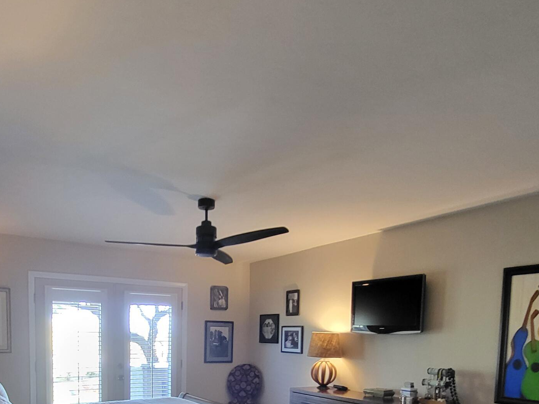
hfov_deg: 62.9
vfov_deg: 45.1
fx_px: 436
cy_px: 364
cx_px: 217
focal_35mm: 28
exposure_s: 1/30
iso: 320
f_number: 2.2
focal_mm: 1.74
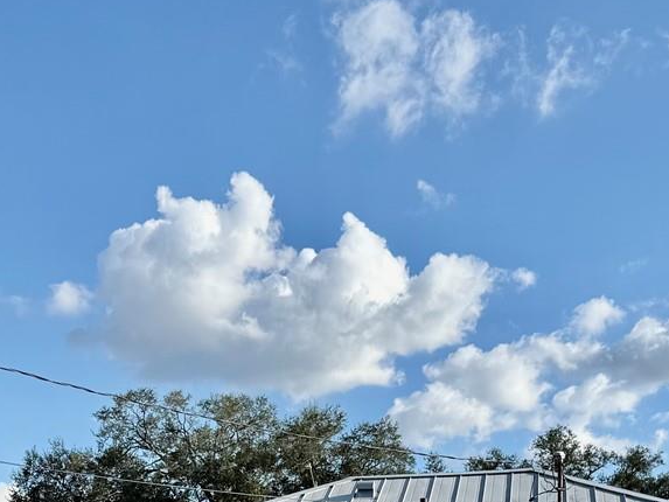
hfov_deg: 28.8
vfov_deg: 20.1
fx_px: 1295
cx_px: 238
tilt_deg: -3.0
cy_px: 650
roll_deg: +0.7
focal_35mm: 67
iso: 80
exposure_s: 1/4673
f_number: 1.78
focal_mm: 6.76
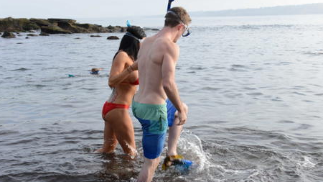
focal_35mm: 58
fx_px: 497
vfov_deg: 20.7
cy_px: 83
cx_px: 168
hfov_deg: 36.0
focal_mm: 52
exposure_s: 1/100
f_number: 10
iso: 200
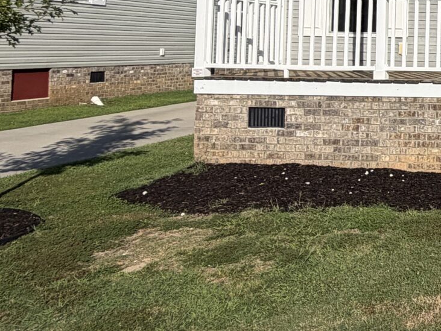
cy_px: 24
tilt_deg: +2.1
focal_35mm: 49
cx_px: 598
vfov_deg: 28.4
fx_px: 625
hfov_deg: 29.7
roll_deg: -0.9
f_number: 2.2
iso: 20
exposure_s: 1/1368
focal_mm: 2.22
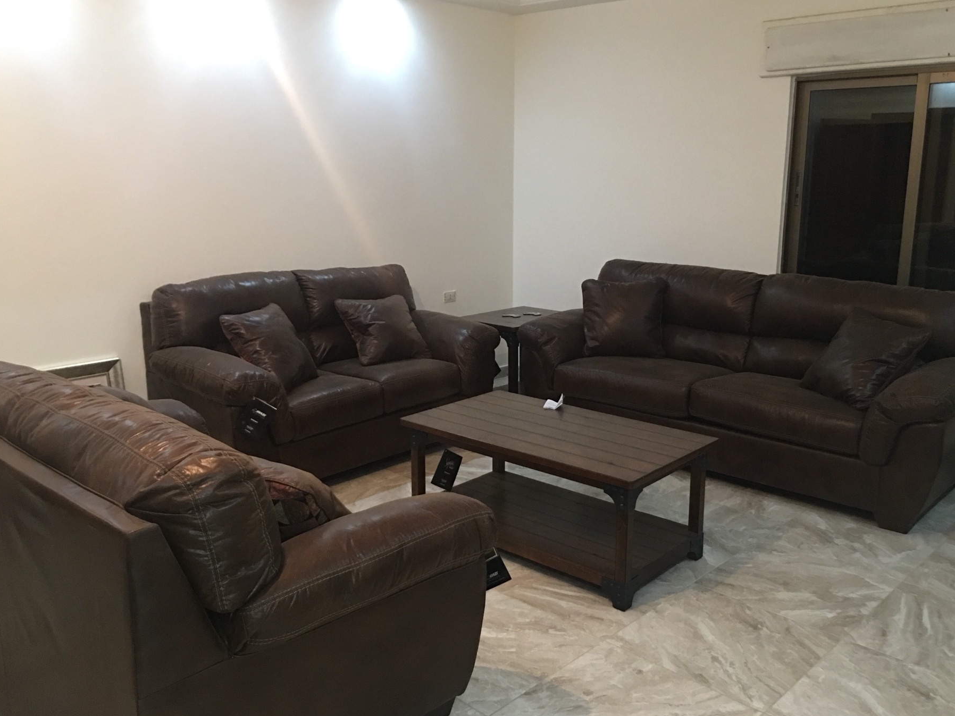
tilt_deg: -10.8
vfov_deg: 45.4
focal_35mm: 31
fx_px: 855
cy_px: 353
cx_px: 497
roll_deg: -0.9
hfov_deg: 58.3
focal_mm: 4.15
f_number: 2.2
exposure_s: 1/8
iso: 160
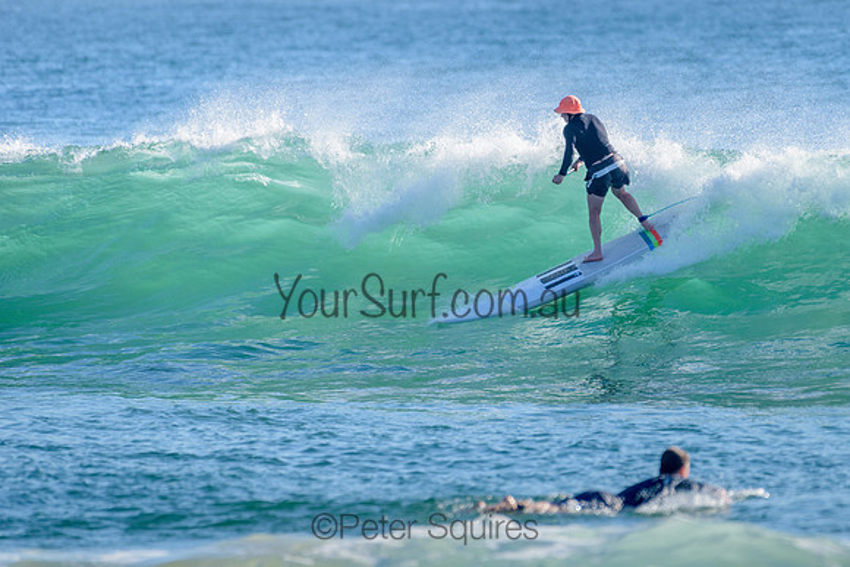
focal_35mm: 613
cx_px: 521
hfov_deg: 3.4
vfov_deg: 2.2
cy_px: 219
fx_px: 14477
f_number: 5.6
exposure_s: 1/2000
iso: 250
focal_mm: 500
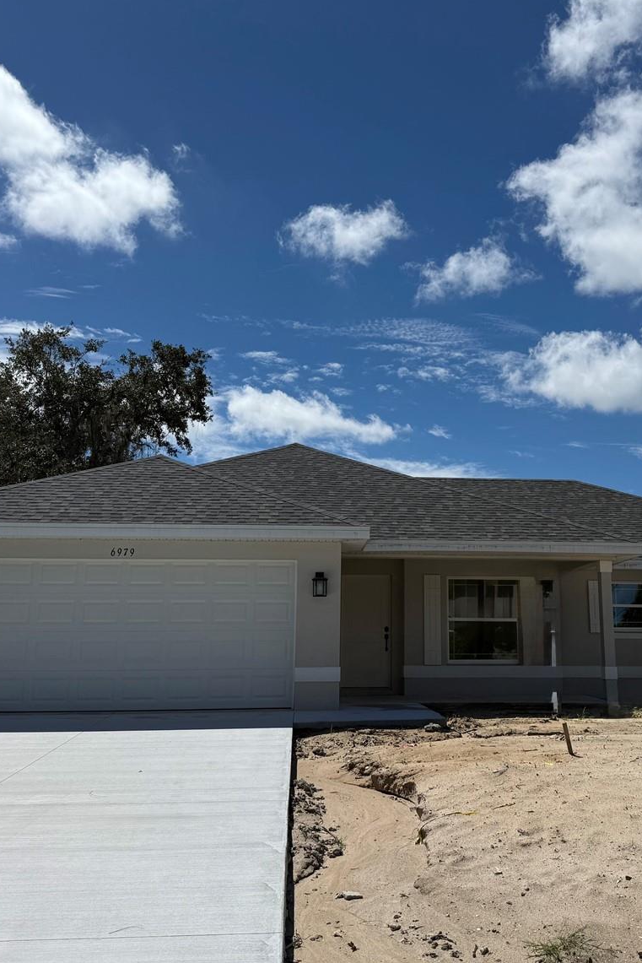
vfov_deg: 54.4
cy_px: 484
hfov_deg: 37.6
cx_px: 407
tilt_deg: +10.4
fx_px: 936
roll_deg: -0.5
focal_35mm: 35
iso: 80
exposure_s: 1/14286
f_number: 1.78
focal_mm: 6.76
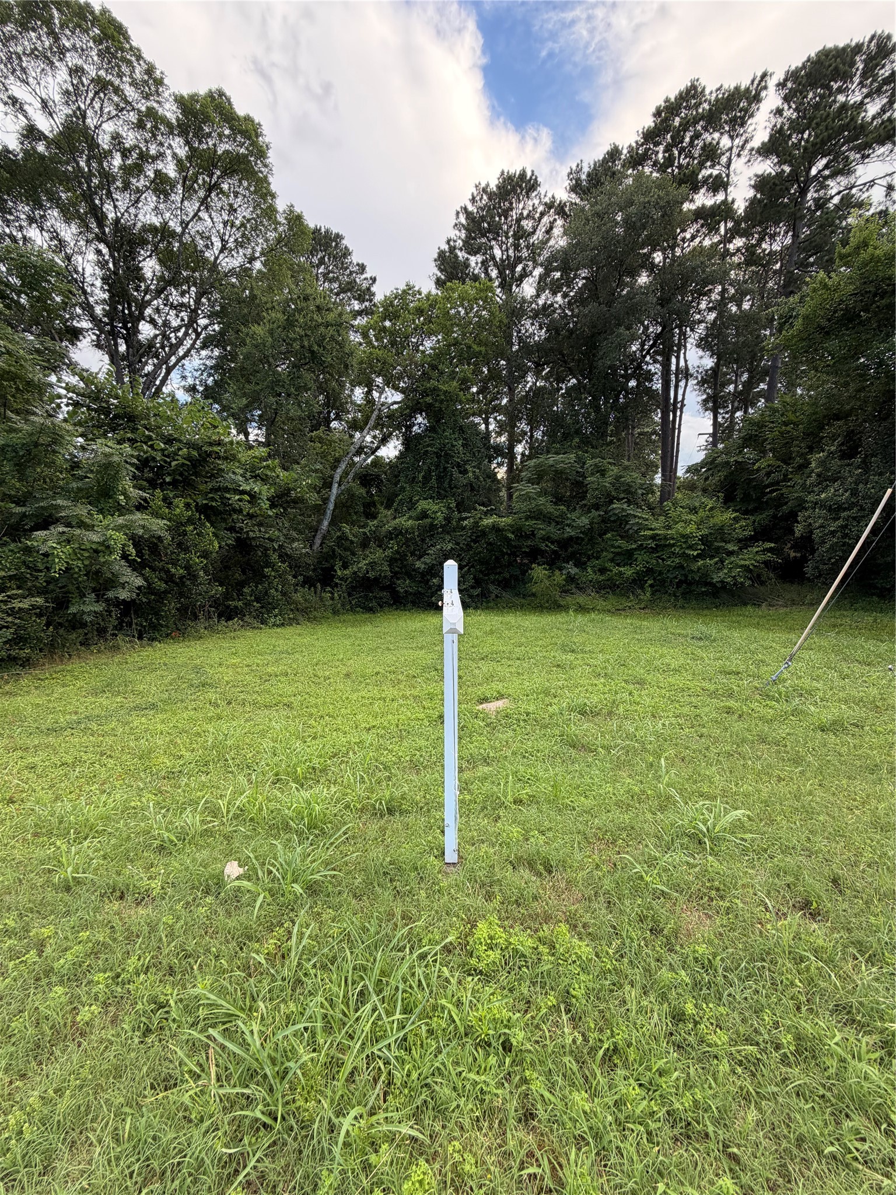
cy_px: 598
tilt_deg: -8.3
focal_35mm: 14
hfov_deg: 85.7
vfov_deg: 102.1
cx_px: 448
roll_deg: +1.1
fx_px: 483
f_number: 2.2
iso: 50
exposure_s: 1/144
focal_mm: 2.22
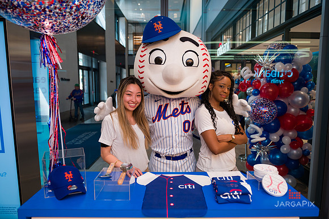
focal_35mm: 26
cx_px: 164
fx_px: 237
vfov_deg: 49.5
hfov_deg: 69.4
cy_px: 110
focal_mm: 26
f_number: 4
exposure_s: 1/160
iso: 400
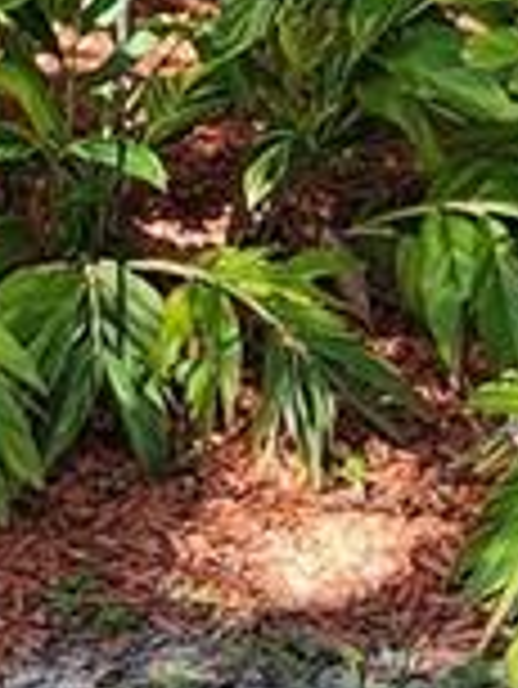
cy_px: -755
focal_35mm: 102
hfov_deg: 14.4
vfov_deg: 15.0
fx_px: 2032
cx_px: 446
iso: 50
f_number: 2.2
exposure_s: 1/286
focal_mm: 2.2
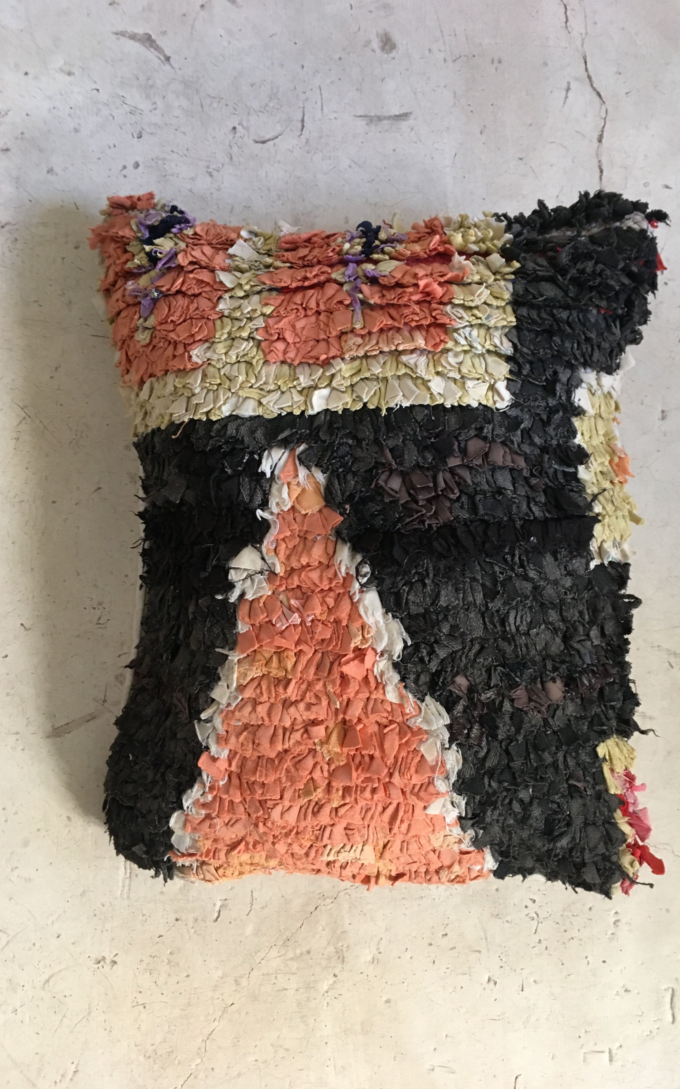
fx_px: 919
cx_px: 397
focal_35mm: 31
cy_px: 548
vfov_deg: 61.2
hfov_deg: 40.5
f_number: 2.2
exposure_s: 1/33
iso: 160
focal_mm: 4.15
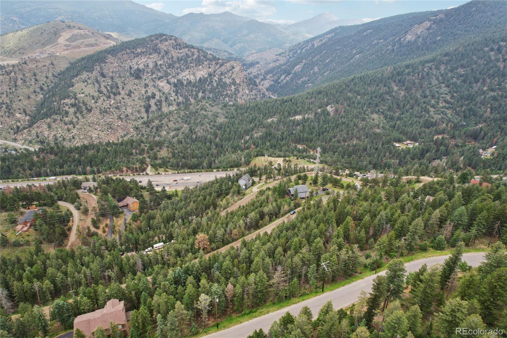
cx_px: 254
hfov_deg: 78.6
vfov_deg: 57.2
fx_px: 310
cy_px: 169
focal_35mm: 22
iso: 150
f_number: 2.8
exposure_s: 1/800
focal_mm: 8.38
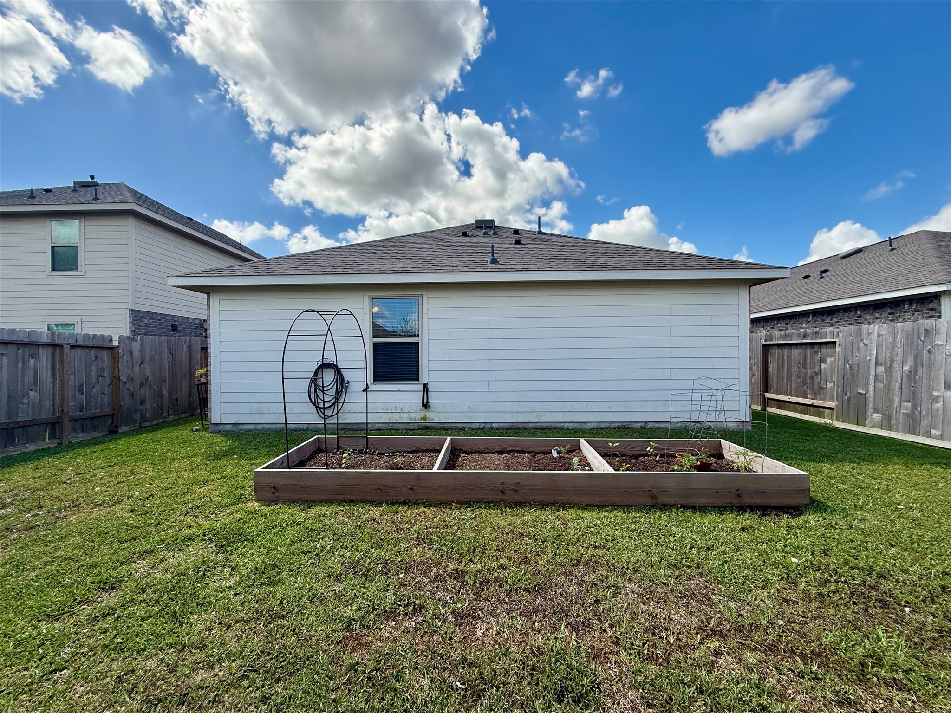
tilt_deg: +0.5
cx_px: 476
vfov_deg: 85.7
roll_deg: +0.3
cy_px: 356
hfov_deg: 102.1
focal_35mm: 14
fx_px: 385
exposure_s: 1/1656
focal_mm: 2.22
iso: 64
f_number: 2.2
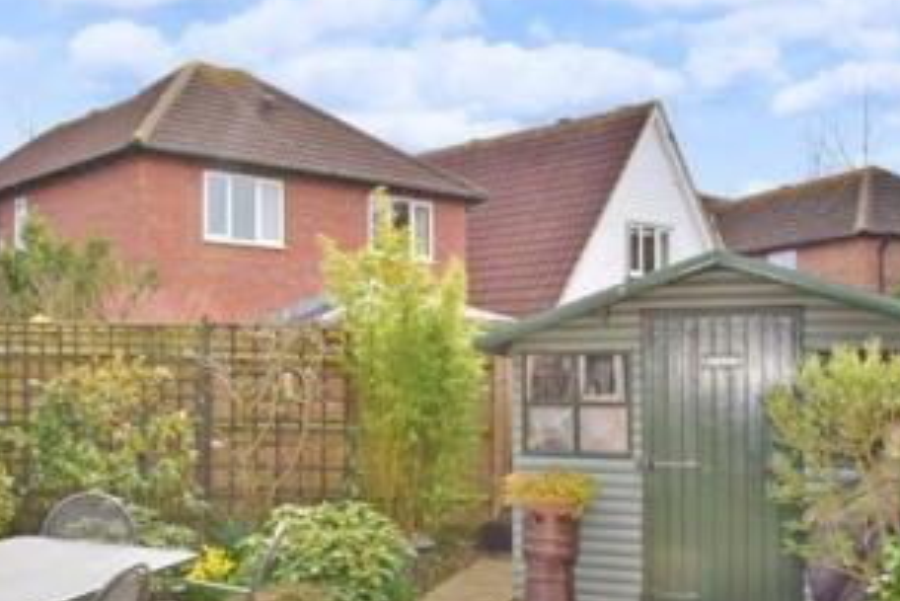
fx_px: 1052
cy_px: 363
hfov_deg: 43.7
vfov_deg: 31.8
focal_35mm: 42
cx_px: 157
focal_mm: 13
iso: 500
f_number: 18
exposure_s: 1/200
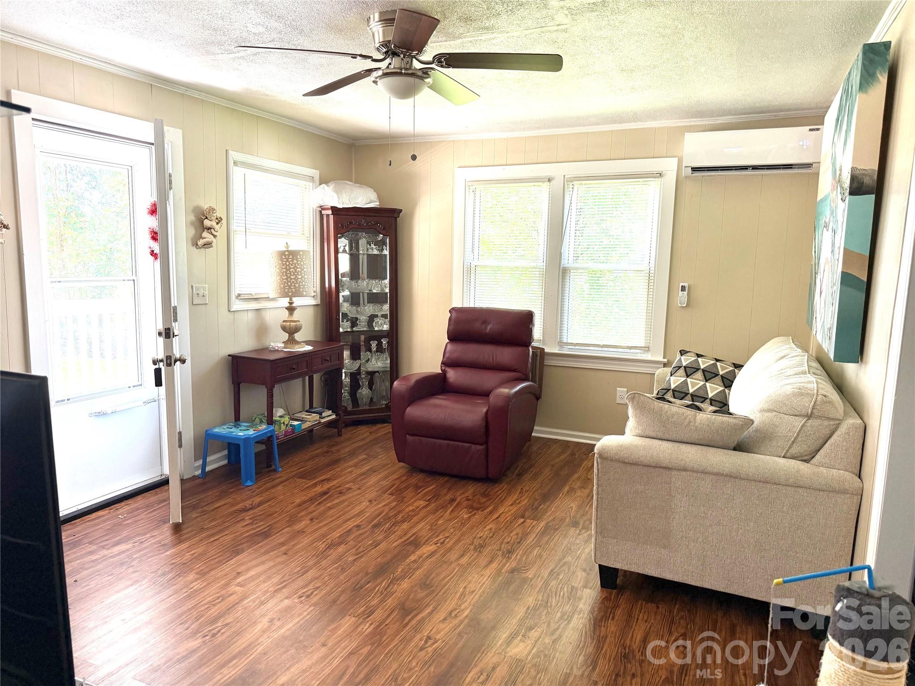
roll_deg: -1.4
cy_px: 343
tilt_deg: -7.1
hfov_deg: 71.6
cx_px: 458
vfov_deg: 56.8
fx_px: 634
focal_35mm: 24
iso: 200
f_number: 1.78
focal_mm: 6.76
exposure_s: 1/90
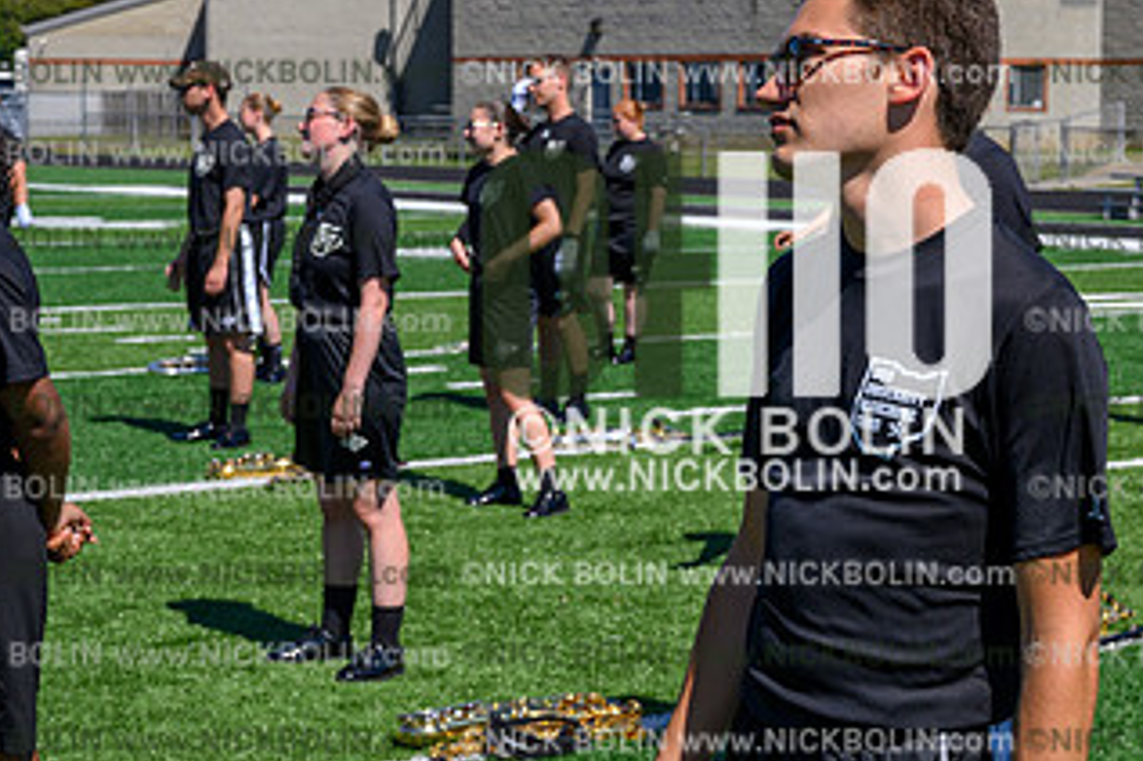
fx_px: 2729
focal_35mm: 86
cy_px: 323
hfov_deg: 23.6
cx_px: 736
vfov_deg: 15.9
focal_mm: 47
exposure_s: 1/500
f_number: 8
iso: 160
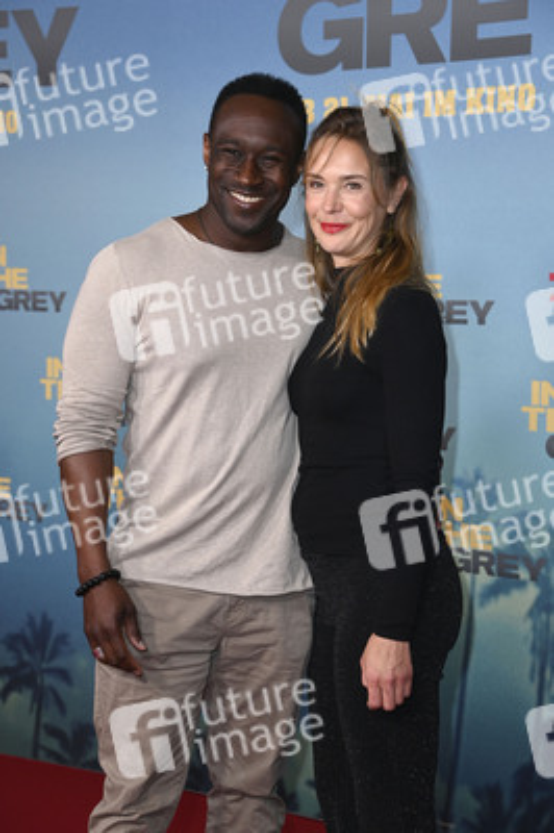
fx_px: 1896
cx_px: 277
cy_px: 416
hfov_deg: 16.6
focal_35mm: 82
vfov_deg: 24.8
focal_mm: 82
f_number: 5.6
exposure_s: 1/250
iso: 1250
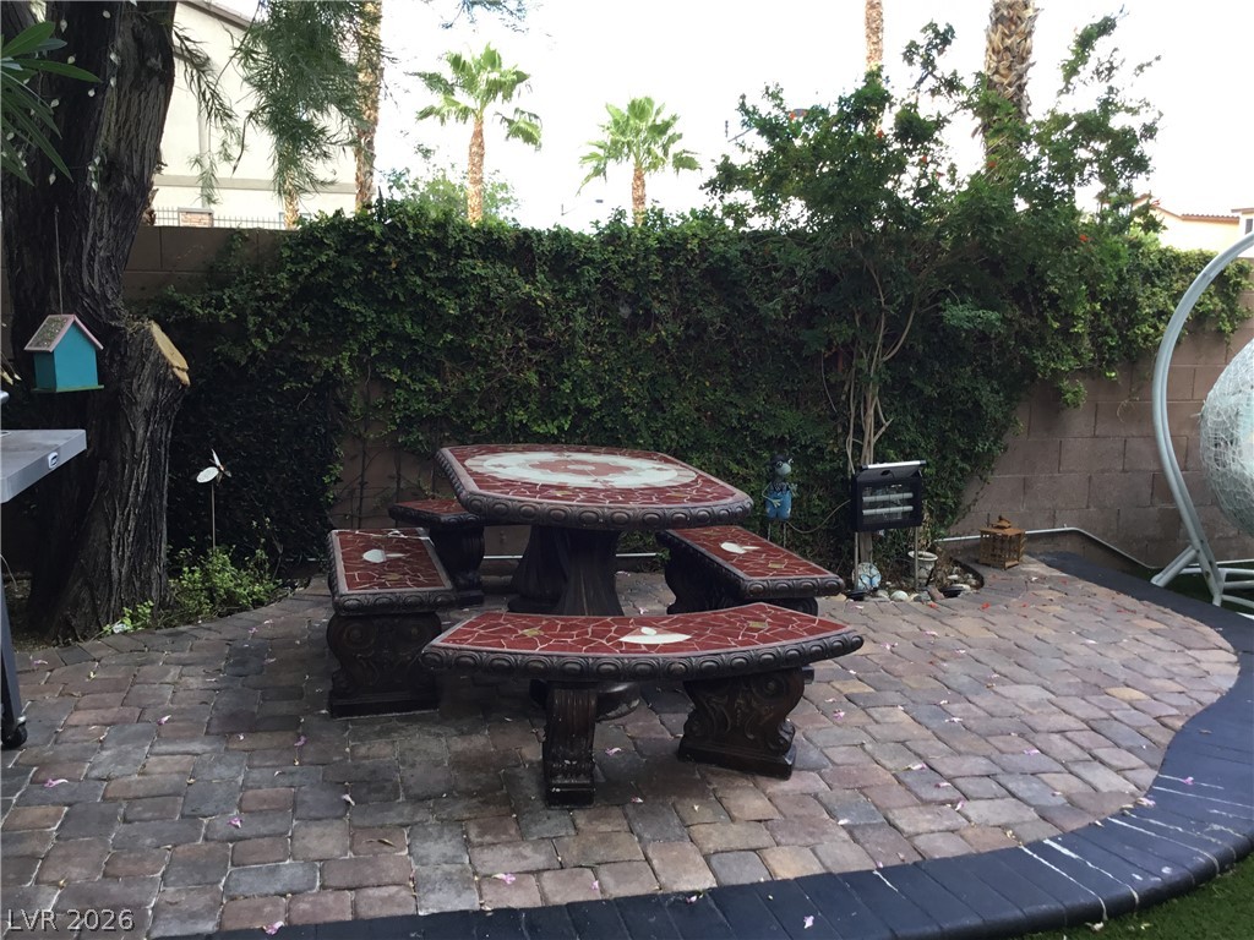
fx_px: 1123
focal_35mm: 31
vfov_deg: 45.4
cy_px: 470
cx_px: 627
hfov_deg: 58.4
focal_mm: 3.3
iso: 32
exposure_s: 1/120
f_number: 2.4
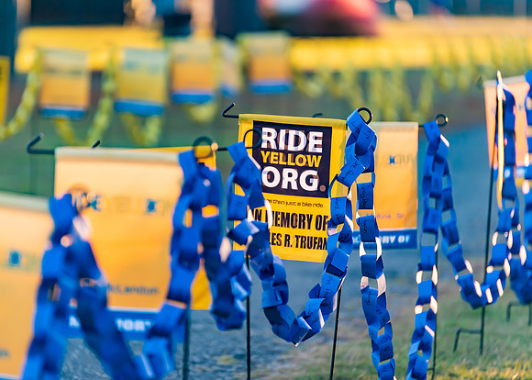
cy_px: 190
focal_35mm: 212
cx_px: 250
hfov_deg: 9.5
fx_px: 3197
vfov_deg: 6.8
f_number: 2.8
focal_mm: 195
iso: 500
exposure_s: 1/1250
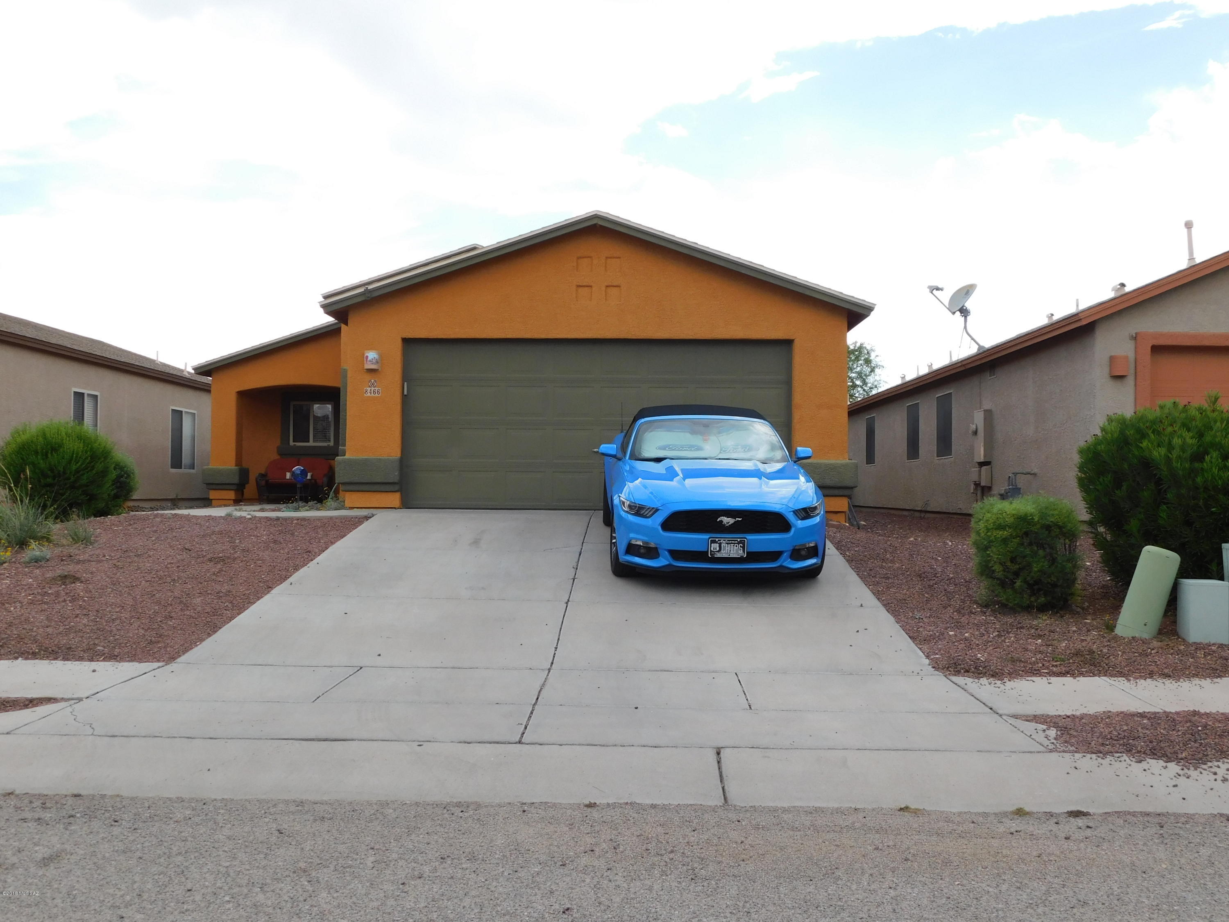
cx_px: 614
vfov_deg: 39.7
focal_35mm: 36
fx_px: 1278
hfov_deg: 51.4
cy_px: 461
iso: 125
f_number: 3.5
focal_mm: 6.3
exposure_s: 1/800
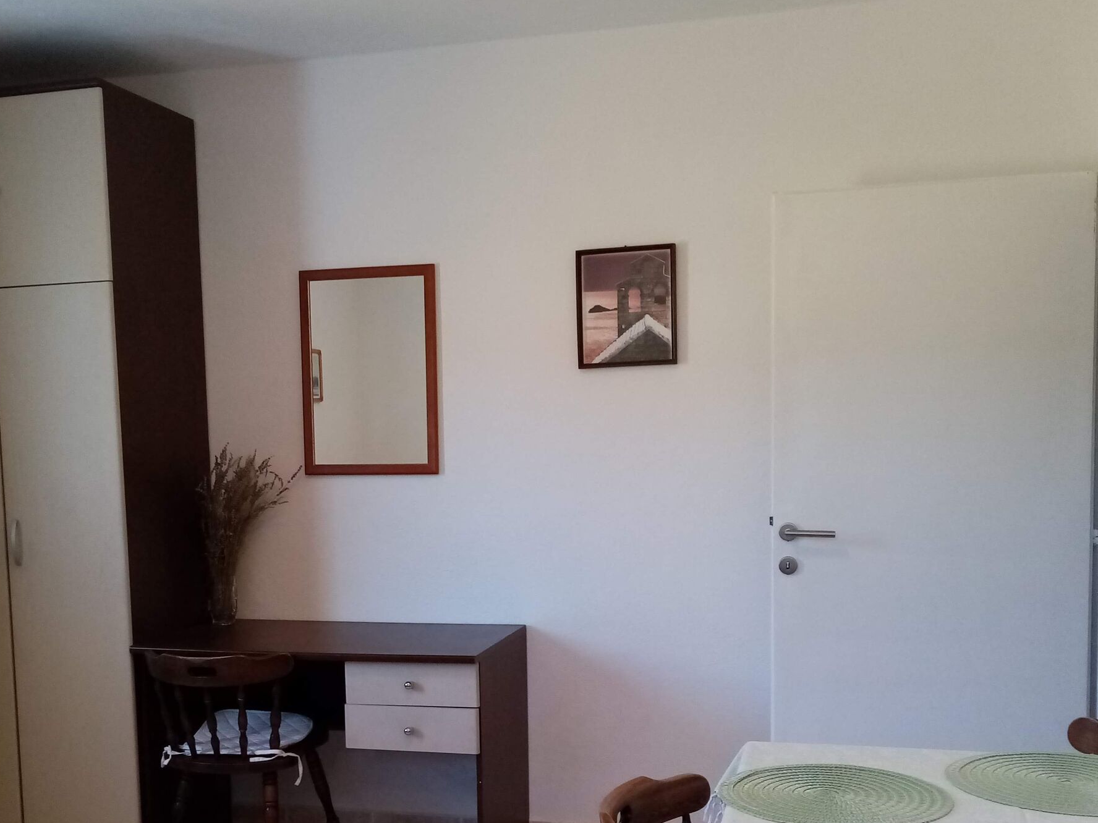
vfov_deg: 34.7
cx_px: 461
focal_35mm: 41
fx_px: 1300
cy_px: 563
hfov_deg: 45.6
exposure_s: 1/33.3
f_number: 1.8
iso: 249
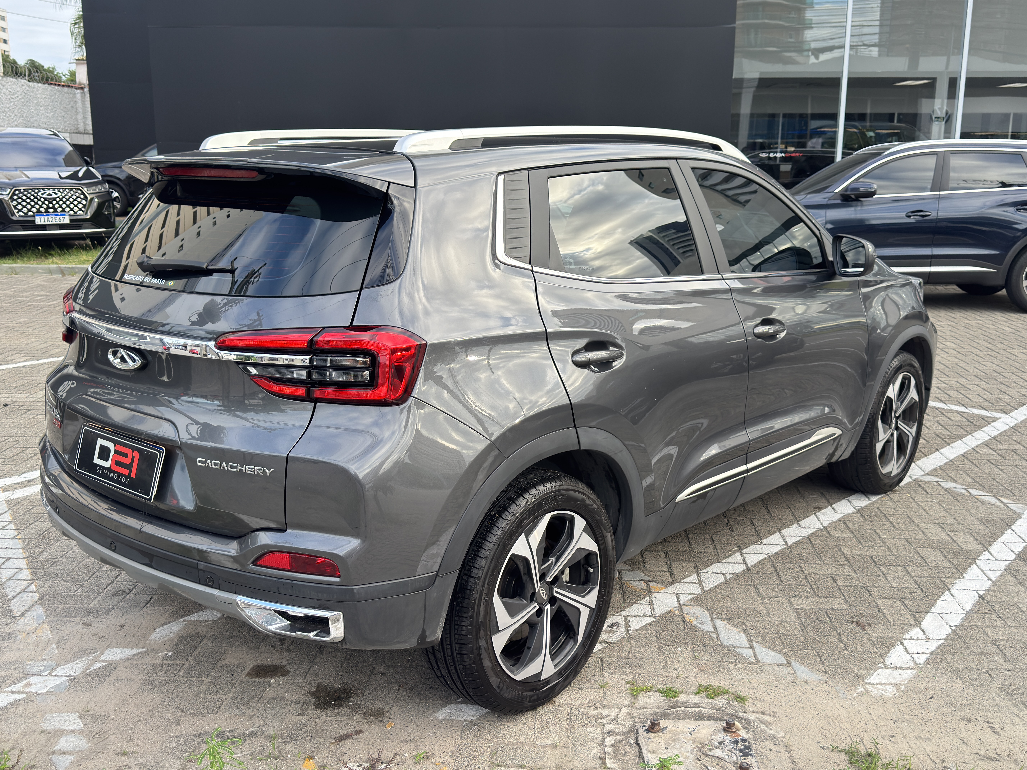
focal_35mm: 35
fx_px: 1038
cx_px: 514
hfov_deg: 52.6
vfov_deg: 40.7
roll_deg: -0.4
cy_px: 385
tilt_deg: -12.1
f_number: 1.78
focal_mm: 6.76
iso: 100
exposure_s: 1/373
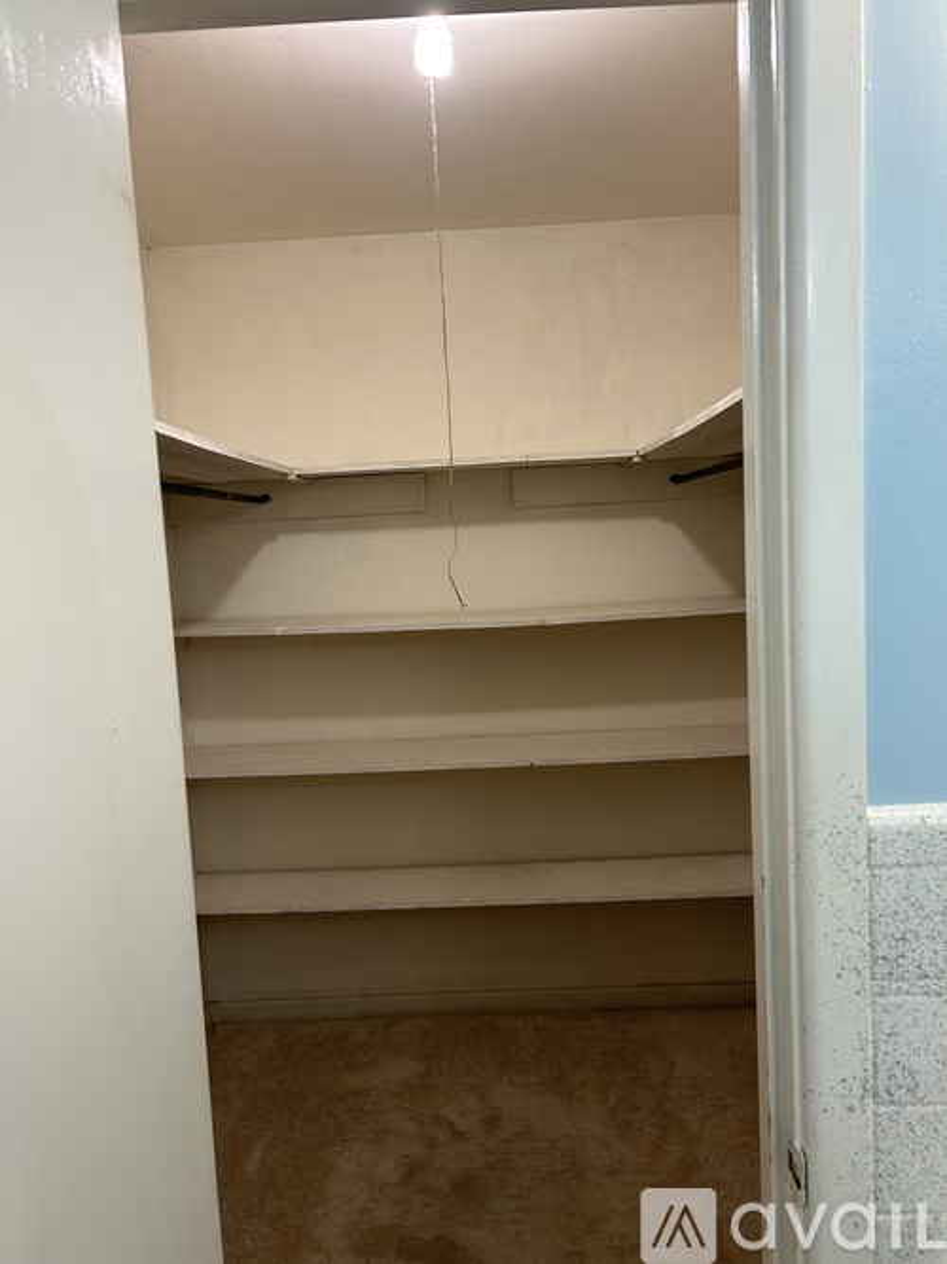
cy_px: 632
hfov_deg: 53.0
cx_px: 474
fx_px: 949
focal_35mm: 26
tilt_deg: -6.5
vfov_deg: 67.3
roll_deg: +2.3
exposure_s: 1/60
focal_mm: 5.7
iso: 125
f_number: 1.5
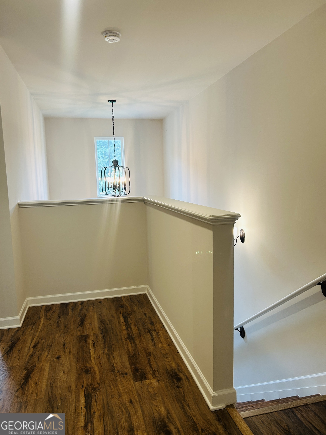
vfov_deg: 67.3
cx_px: 163
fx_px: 326
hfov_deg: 53.1
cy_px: 218
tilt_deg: -8.2
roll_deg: +0.9
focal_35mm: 26
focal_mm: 5.7
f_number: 1.5
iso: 64
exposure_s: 1/60
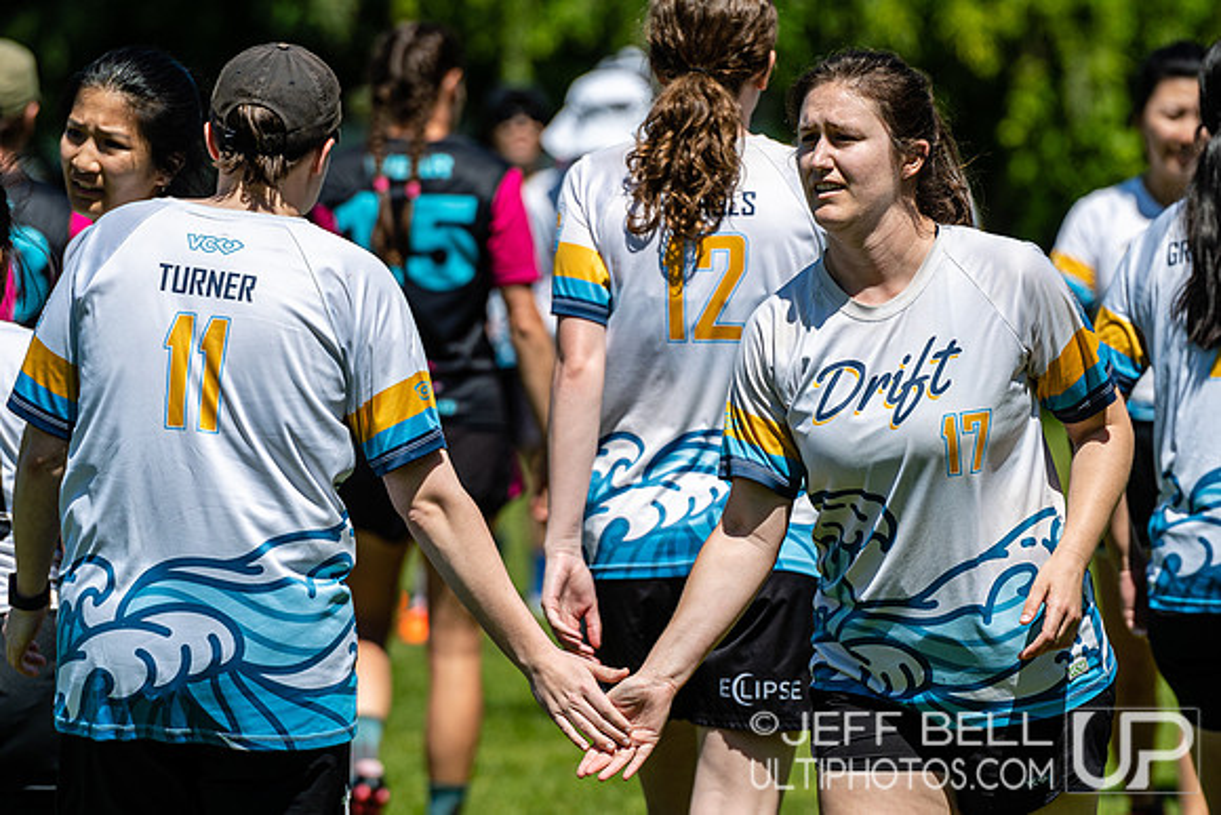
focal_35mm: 416
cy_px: 408
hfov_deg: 5.0
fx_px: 14101
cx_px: 846
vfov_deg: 3.3
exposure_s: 1/2000
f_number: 4
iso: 100
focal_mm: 200
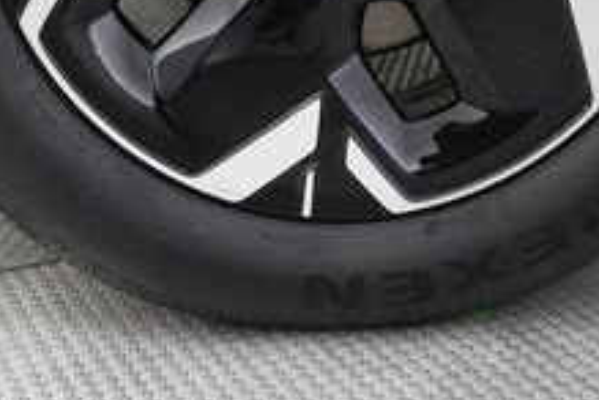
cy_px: -137
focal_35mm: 76
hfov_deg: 26.6
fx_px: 1264
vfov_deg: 16.8
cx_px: 342
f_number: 2.8
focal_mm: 26
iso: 5000
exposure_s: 1/160
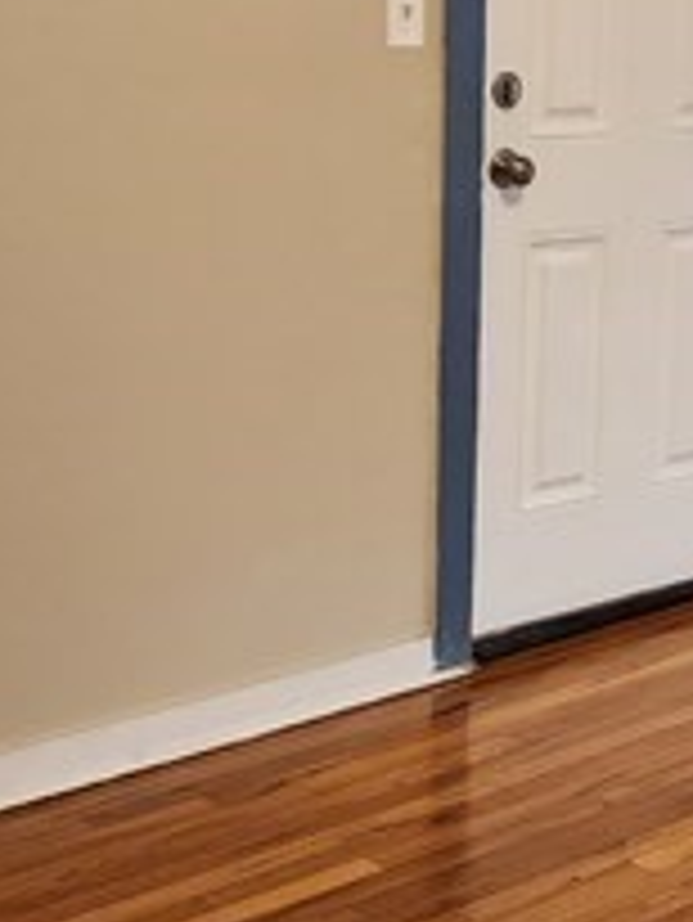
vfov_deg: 22.7
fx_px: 2293
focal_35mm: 86
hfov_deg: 16.4
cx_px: 855
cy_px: 468
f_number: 1.8
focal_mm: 6.4
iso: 250
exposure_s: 1/120
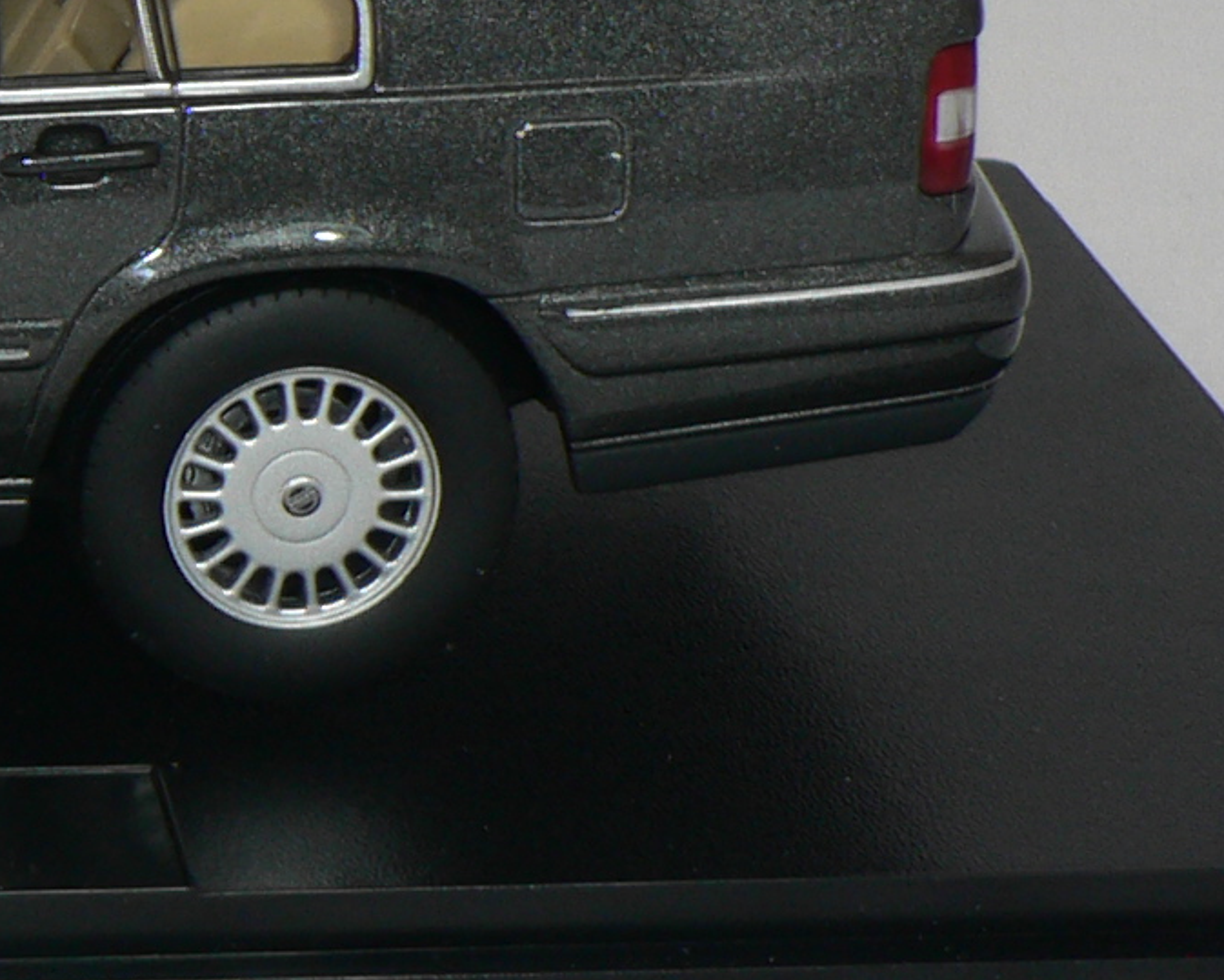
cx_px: -689
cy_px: 231
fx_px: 7937
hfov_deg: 8.6
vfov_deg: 7.1
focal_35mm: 219
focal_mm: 9.8
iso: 80
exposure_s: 1/60
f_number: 3.2
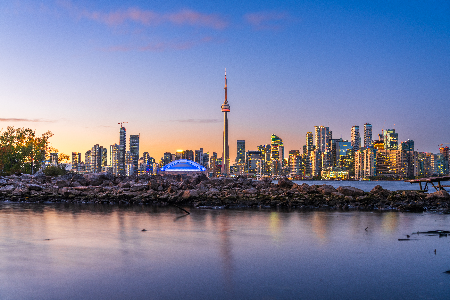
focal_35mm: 33
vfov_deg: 40.0
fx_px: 412
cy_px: 150
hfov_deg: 57.2
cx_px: 225
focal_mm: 33
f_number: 8
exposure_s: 8
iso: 100
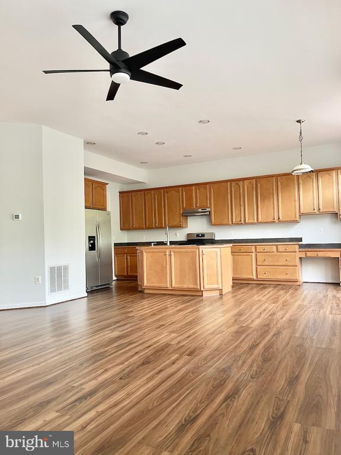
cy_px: 228
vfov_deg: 67.3
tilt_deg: +1.9
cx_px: 170
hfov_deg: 53.1
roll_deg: +1.6
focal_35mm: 26
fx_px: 341
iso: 160
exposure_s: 1/60
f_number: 1.6
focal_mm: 5.1
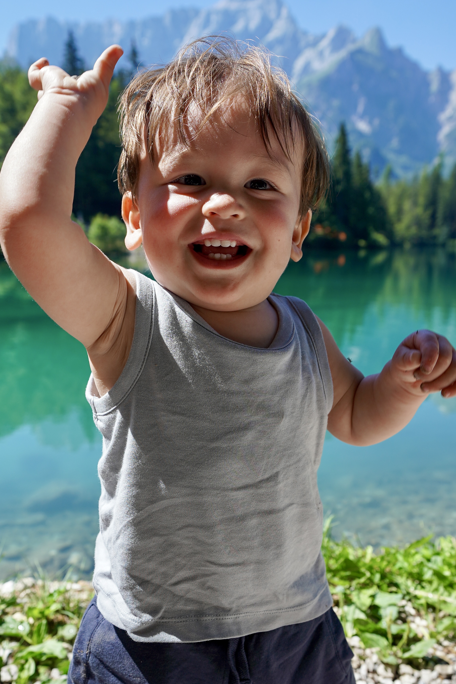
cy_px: 403
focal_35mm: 33
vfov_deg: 56.9
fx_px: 627
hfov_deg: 39.9
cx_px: 204
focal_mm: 19
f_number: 4.5
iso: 100
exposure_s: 1/500
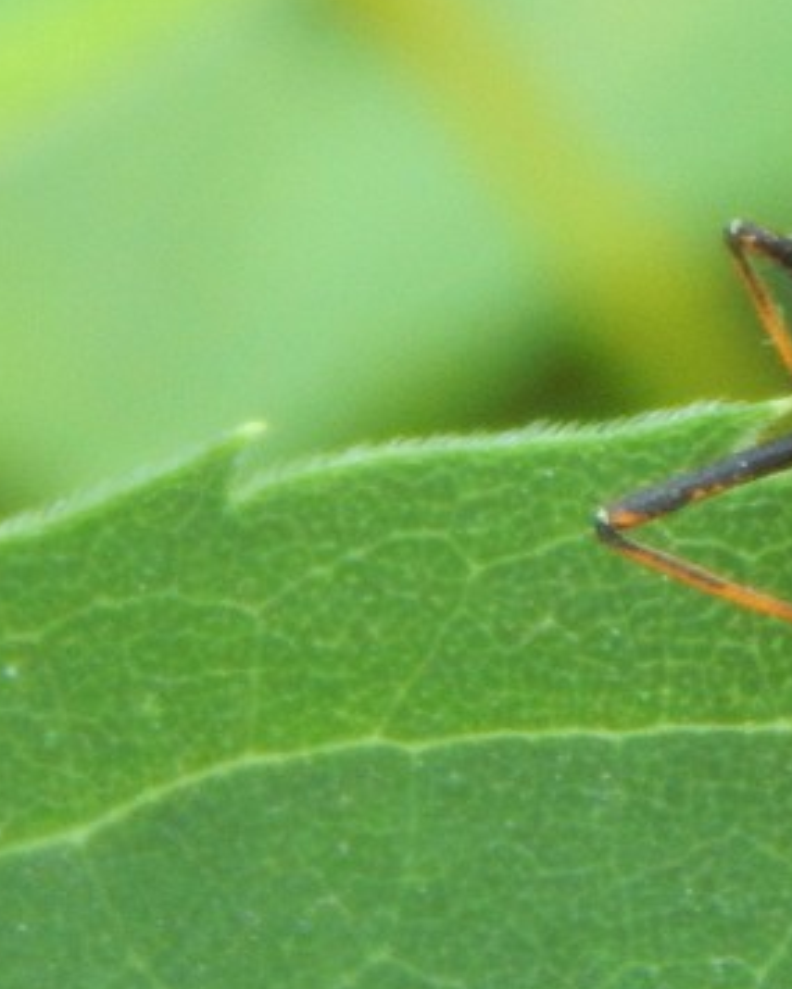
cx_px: 963
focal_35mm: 484
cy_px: 156
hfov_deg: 3.2
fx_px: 14175
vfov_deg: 4.0
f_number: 5.4
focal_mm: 37.1
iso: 220
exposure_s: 1/30
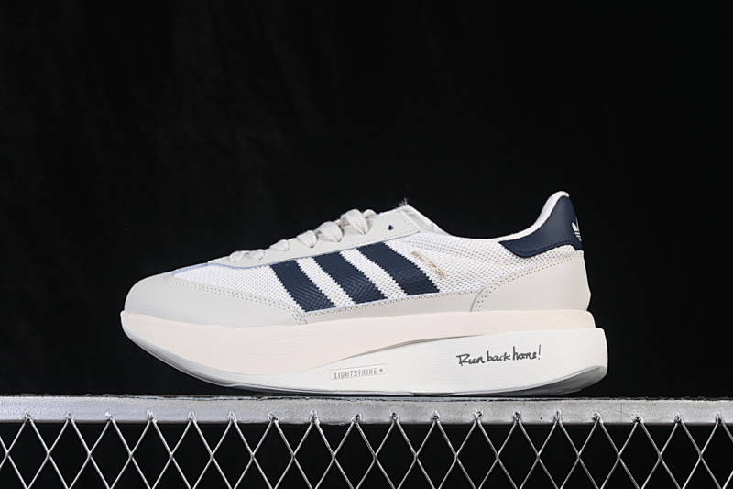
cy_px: 244
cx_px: 366
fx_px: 1527
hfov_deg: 27.0
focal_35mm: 75
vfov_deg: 18.2
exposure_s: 1/80
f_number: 8
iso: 160
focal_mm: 50
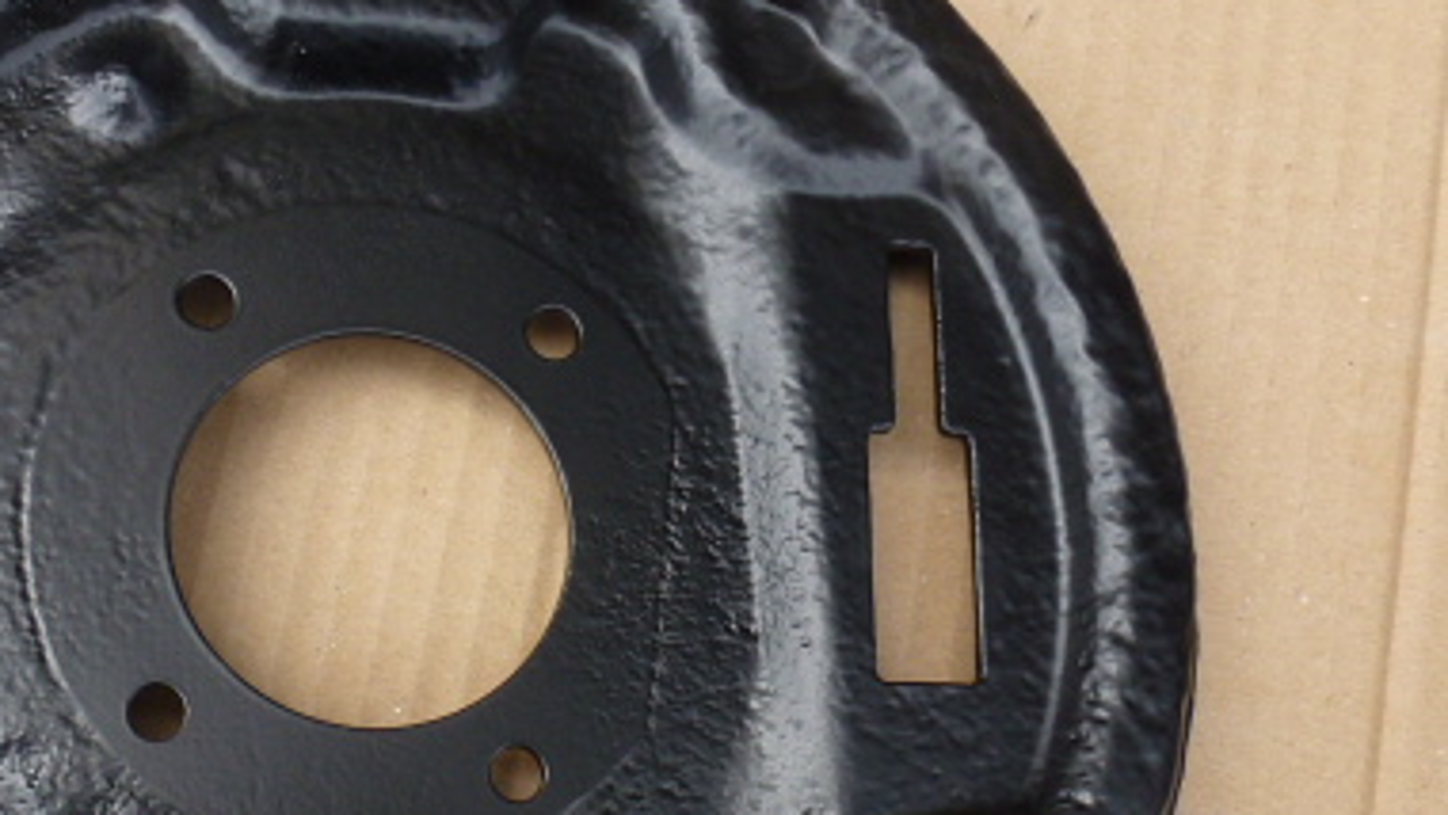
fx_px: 1690
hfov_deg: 44.4
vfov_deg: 26.3
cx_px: 320
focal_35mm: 44
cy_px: 716
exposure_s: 1/200
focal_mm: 4.3
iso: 100
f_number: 4
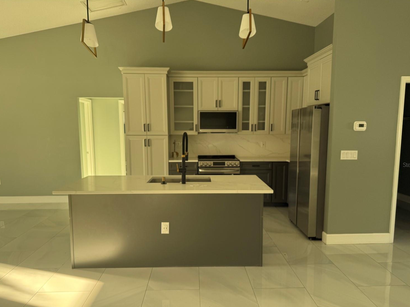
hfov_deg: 67.3
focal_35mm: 26
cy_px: 165
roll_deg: +0.2
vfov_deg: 53.0
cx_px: 207
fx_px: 308
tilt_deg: -6.8
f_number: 1.78
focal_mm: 6.76
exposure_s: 1/121
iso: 100
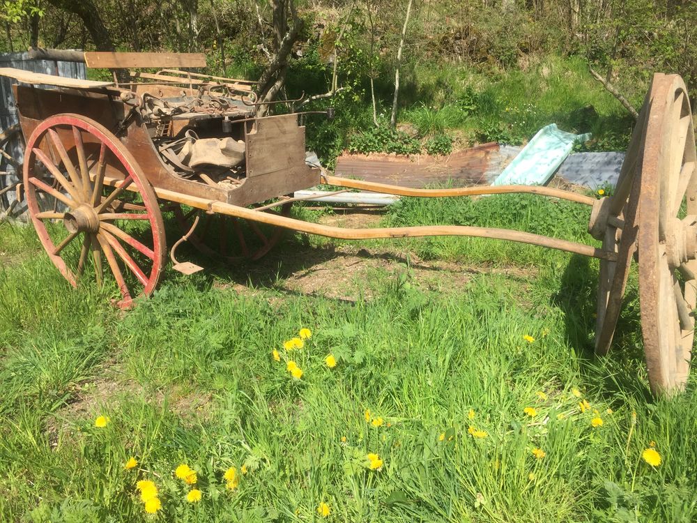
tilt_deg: -14.9
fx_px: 584
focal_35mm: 29
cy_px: 262
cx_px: 348
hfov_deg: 61.7
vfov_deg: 48.2
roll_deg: +2.4
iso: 32
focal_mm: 4.15
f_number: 2.2
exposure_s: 1/989
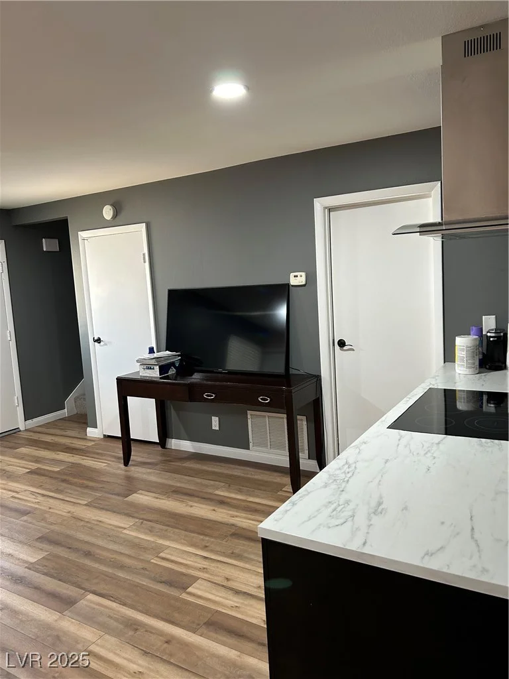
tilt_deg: -6.0
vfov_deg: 67.3
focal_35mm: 26
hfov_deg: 53.1
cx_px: 254
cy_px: 340
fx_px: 510
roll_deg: +3.8
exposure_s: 1/60
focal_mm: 5.7
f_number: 1.5
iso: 125
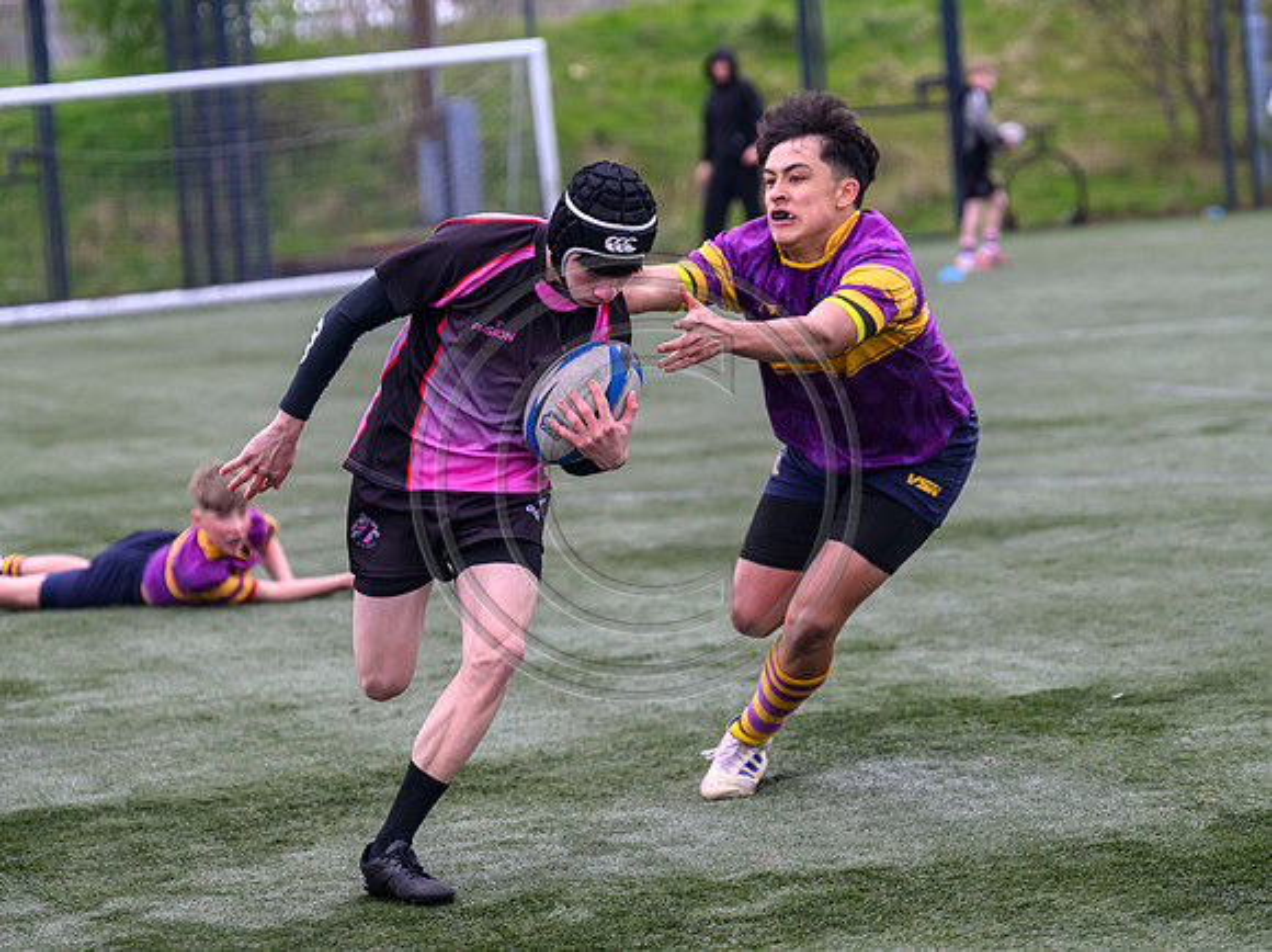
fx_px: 5829
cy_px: 414
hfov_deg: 12.5
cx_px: 576
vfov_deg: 9.3
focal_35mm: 159
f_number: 4
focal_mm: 130
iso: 1250
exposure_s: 1/2500
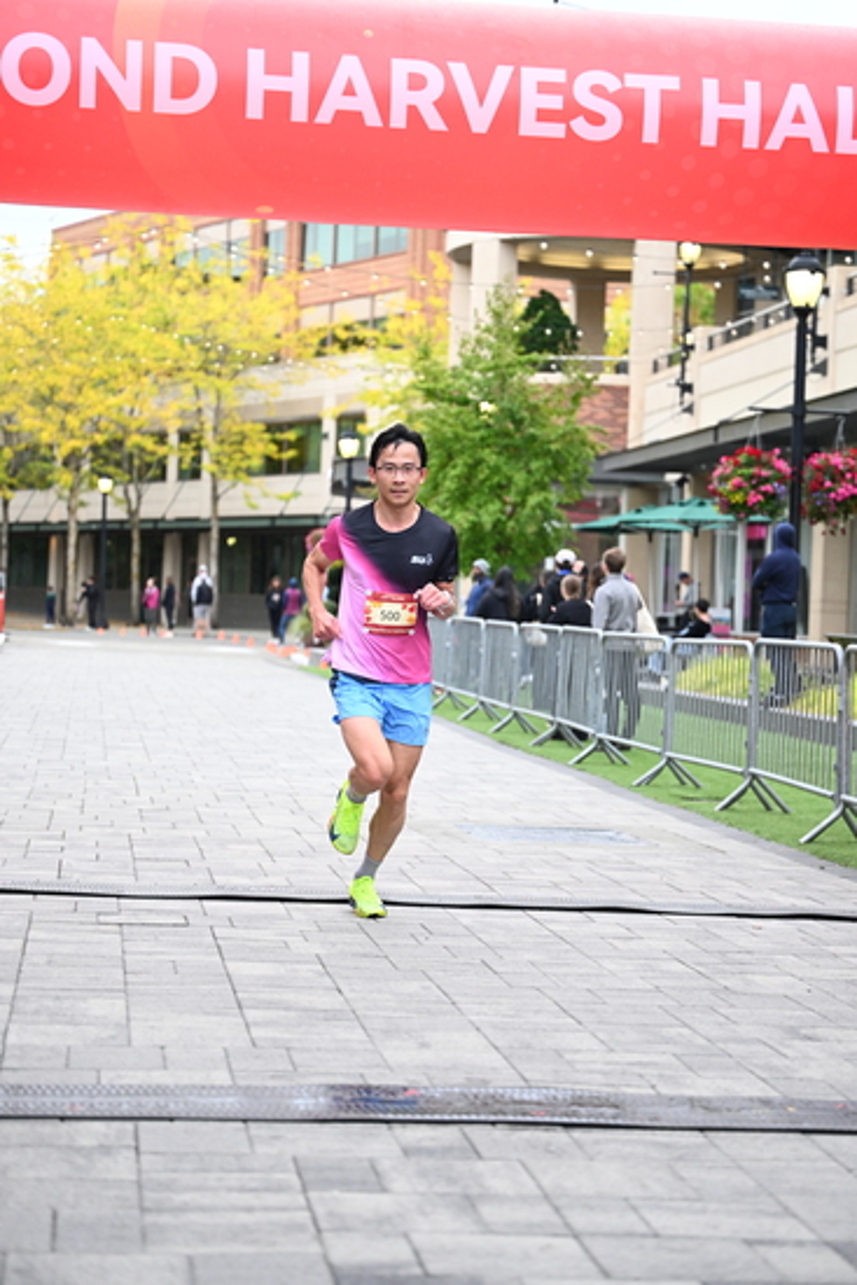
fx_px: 2569
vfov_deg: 28.1
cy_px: 642
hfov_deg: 18.9
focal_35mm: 72
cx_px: 428
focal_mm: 72
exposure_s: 1/1600
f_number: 2.8
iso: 1250
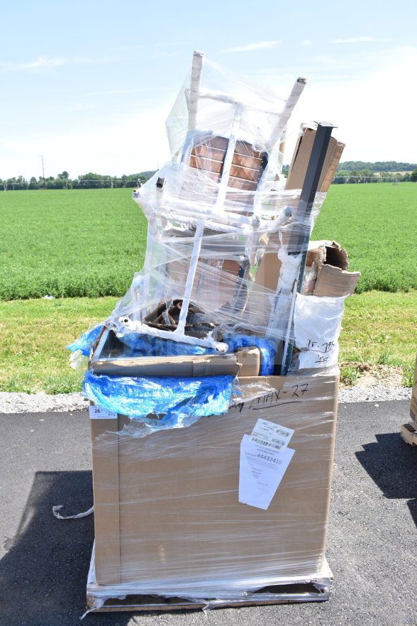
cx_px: 203
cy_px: 308
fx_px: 486
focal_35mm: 28
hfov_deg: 46.4
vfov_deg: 65.5
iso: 200
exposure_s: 1/200
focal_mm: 18
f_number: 7.1
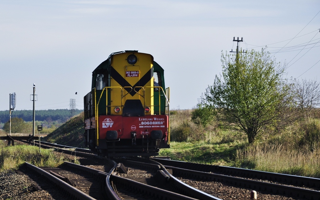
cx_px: 159
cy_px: 102
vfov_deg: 8.7
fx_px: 1317
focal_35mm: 151
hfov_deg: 13.9
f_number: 9
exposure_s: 1/400
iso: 200
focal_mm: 98
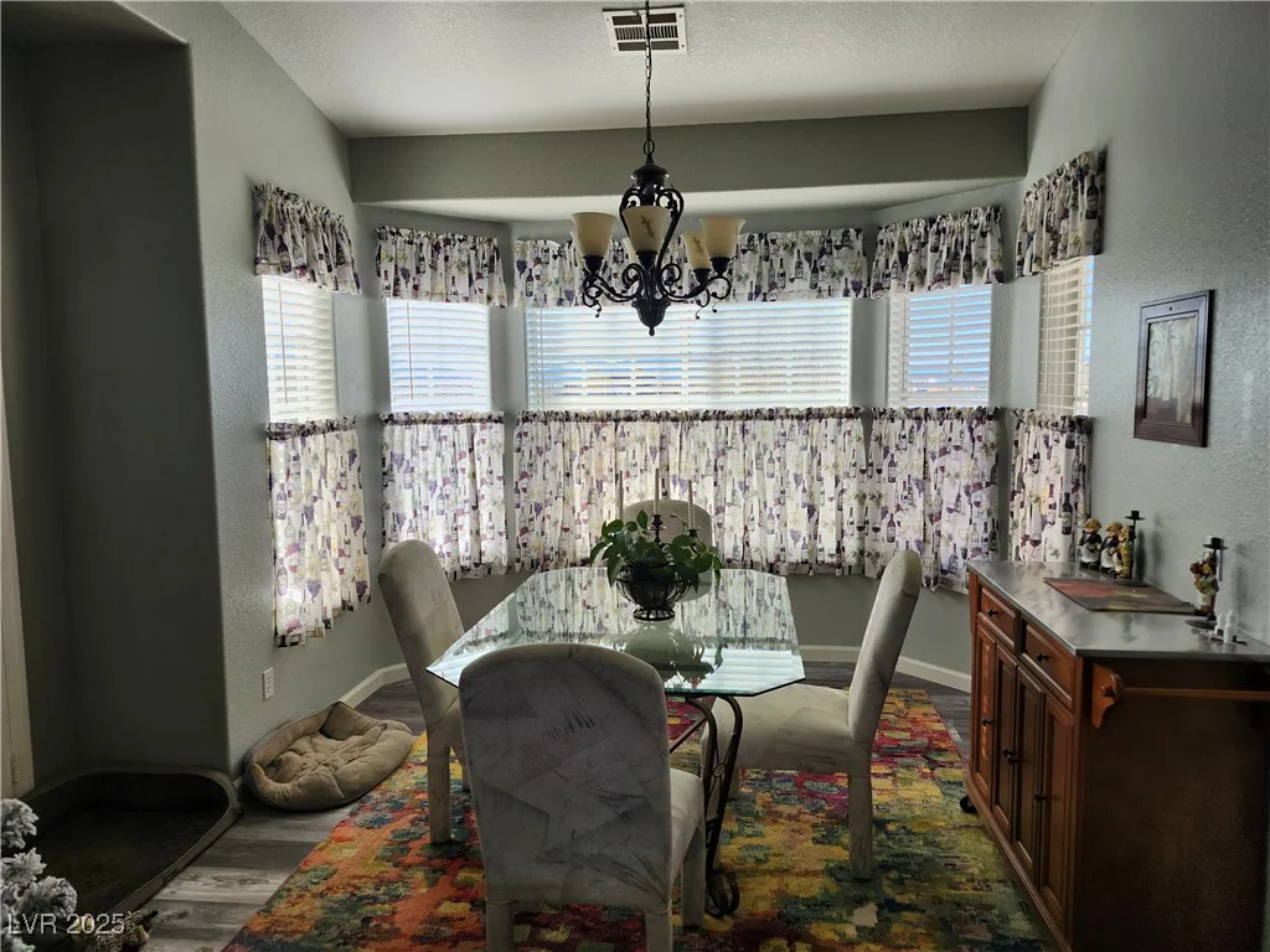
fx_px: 844
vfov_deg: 58.9
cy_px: 476
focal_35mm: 23
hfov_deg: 73.9
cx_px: 635
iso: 25
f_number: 1.8
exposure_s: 1/180
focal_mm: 5.54
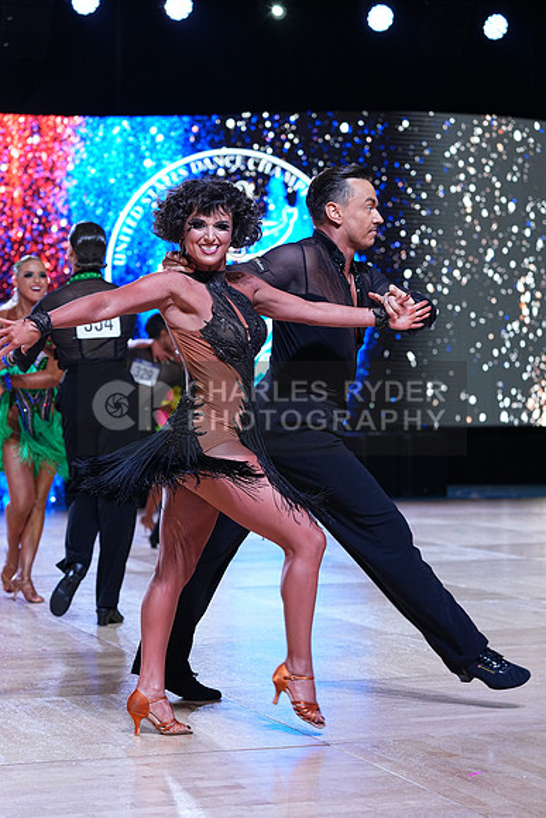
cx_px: 273
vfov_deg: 25.7
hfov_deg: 17.3
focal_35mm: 79
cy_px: 409
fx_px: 1796
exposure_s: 1/400
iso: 1000
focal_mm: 79
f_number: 4
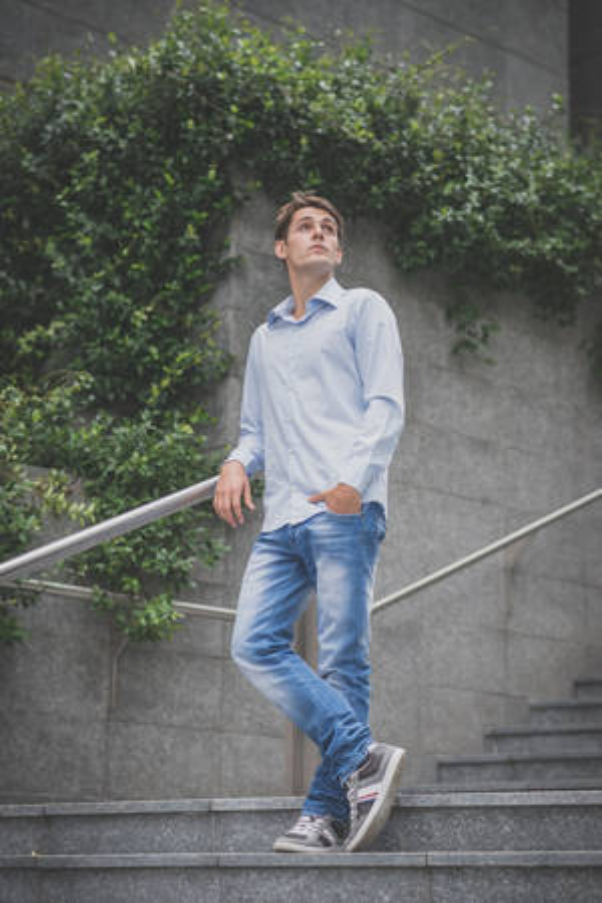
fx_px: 2132
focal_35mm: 85
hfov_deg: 16.1
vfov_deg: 23.9
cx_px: 301
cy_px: 452
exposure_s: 1/640
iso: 640
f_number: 2.8
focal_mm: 85
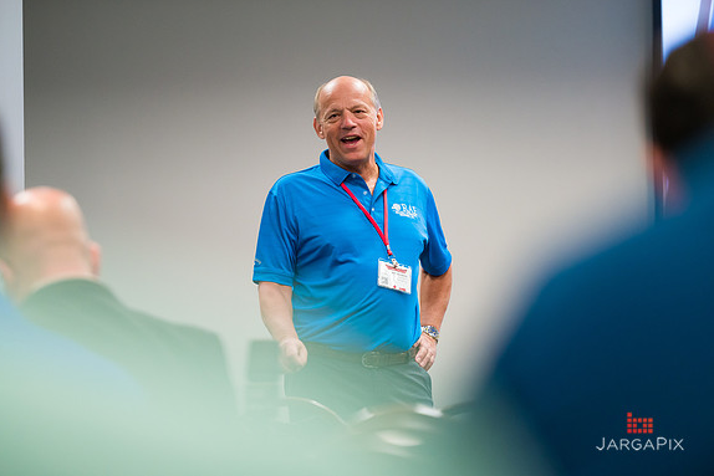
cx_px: 355
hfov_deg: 10.2
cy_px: 237
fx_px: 4007
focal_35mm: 202
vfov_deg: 6.8
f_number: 3.2
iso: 3200
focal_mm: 200
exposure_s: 1/125
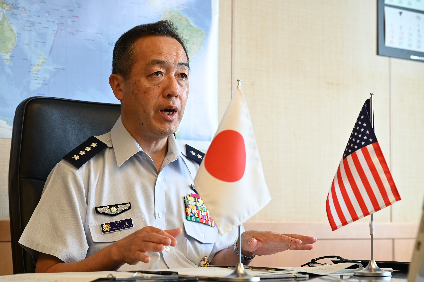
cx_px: 212
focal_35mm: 80
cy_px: 141
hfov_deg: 25.4
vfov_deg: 17.0
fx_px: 942
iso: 1250
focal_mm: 80
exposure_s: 1/200
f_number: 5.6
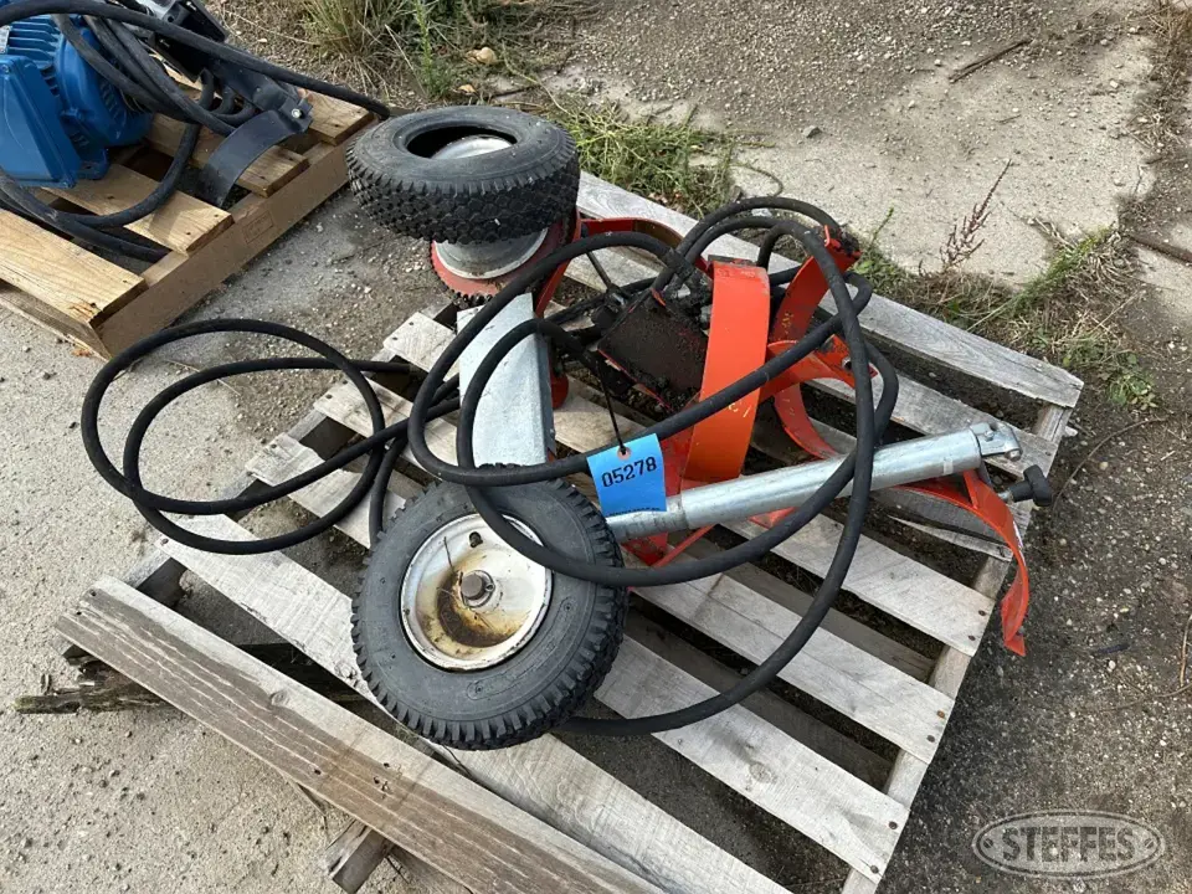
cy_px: 447
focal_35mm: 24
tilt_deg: -52.0
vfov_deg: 56.8
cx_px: 596
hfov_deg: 71.6
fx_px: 826
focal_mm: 6.86
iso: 80
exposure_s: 1/1495
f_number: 1.78
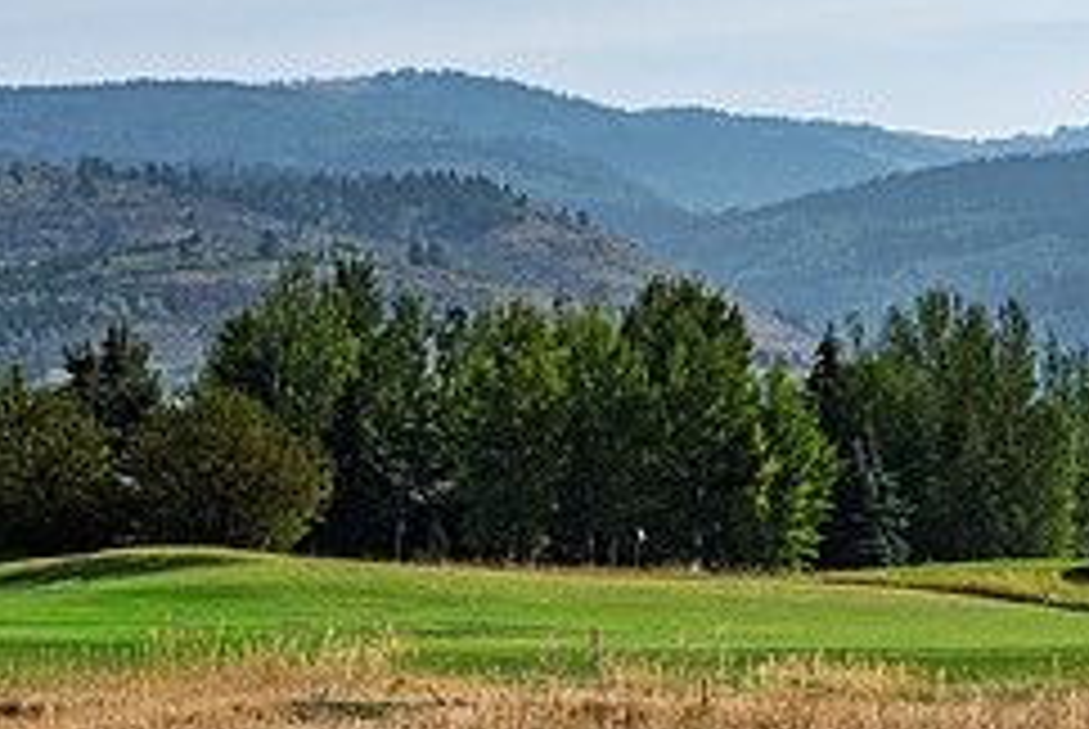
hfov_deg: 9.9
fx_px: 6239
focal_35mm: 206
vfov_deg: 6.7
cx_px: 1188
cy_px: 493
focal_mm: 86
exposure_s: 1/1000
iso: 200
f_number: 9
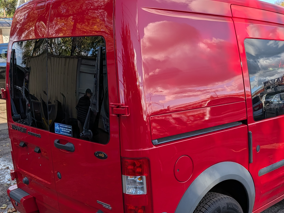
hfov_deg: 43.3
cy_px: 151
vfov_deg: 33.1
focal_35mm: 43
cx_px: 186
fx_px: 353
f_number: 1.7
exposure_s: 1/7042
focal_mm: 4.53
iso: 31
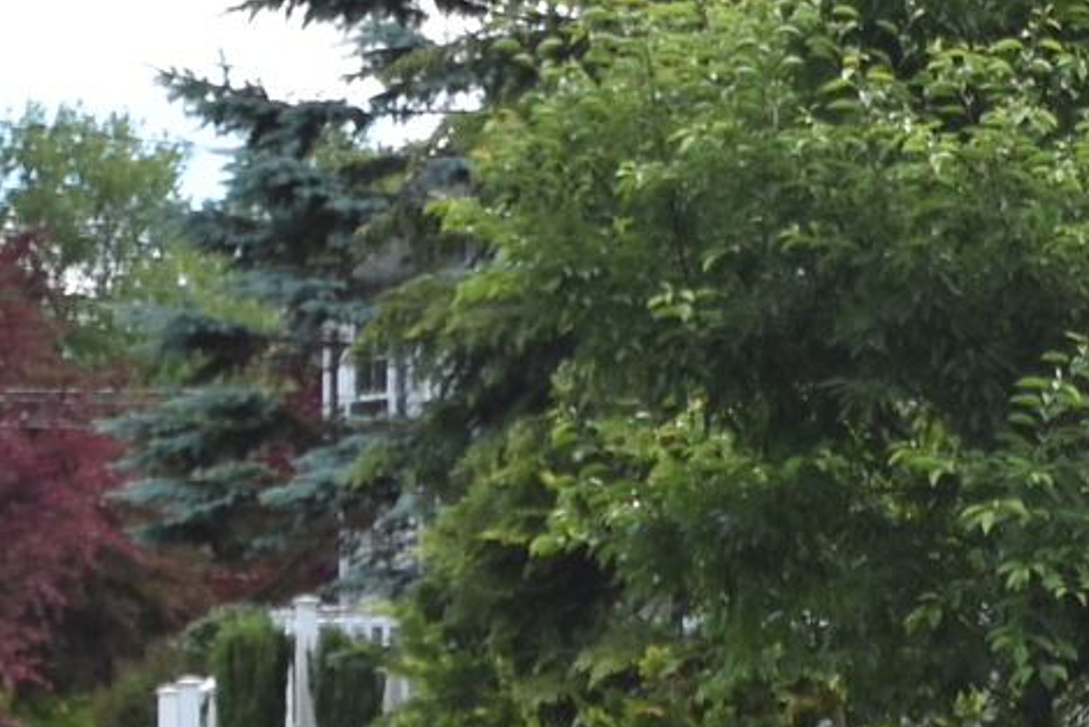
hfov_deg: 9.1
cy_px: 532
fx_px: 6241
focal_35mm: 206
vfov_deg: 6.7
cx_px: 2471
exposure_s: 1/250
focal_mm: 21
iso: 200
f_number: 8
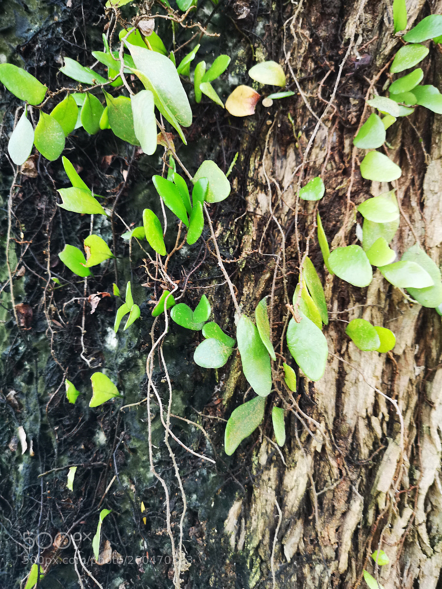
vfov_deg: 65.3
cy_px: 294
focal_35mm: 27
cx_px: 221
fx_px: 460
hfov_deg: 51.4
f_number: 1.8
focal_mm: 3.95
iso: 160
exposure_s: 1/33.3
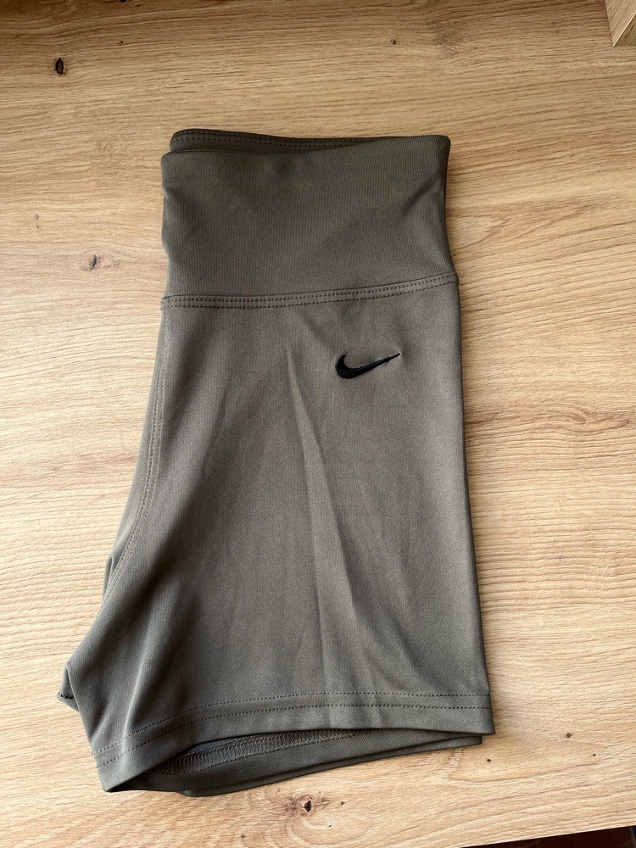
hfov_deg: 53.1
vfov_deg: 67.3
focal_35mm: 26
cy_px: 424
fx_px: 637
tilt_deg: -83.3
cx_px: 318
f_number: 1.6
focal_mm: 5.1
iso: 64
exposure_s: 1/121
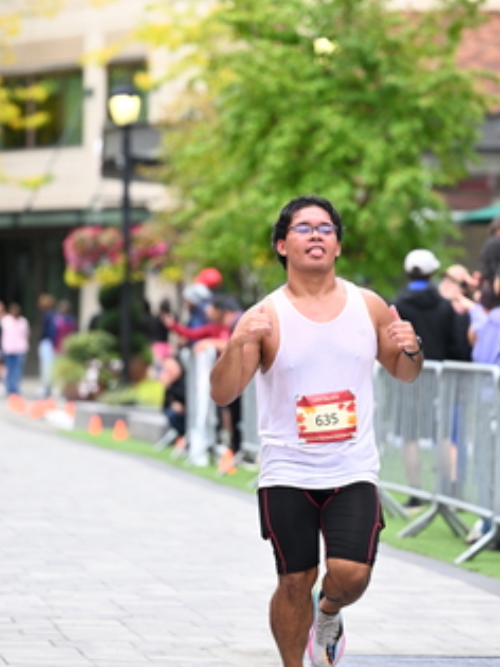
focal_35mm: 193
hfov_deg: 7.7
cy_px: 305
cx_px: 359
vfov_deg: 10.3
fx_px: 3719
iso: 800
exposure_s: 1/1600
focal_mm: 115
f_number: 2.8
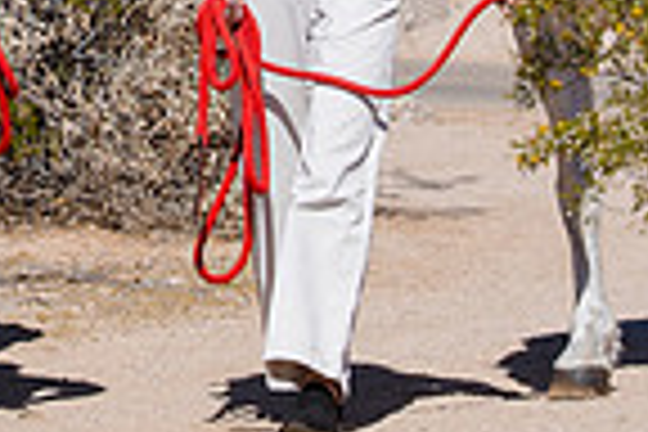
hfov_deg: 2.9
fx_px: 12887
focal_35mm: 716
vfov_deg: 1.9
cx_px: 162
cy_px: -227
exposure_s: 1/800
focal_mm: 178
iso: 125
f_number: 5.6
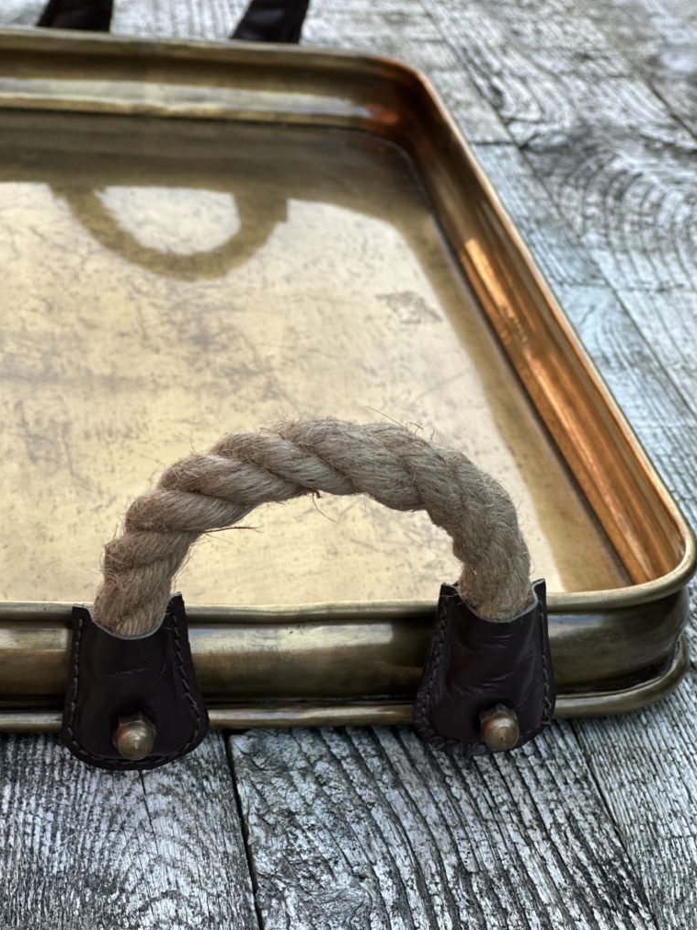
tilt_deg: -28.3
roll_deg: -3.6
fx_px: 2095
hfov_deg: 18.9
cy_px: 465
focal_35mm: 78
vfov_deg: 25.0
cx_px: 351
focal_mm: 9
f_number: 2.8
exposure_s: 1/121
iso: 200
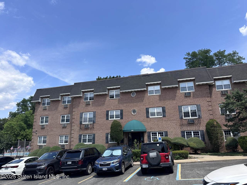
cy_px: 92
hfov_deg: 71.6
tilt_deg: +14.7
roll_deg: +0.6
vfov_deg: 56.8
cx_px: 124
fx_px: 171
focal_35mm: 24
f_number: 1.78
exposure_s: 1/4545
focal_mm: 6.86
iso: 80
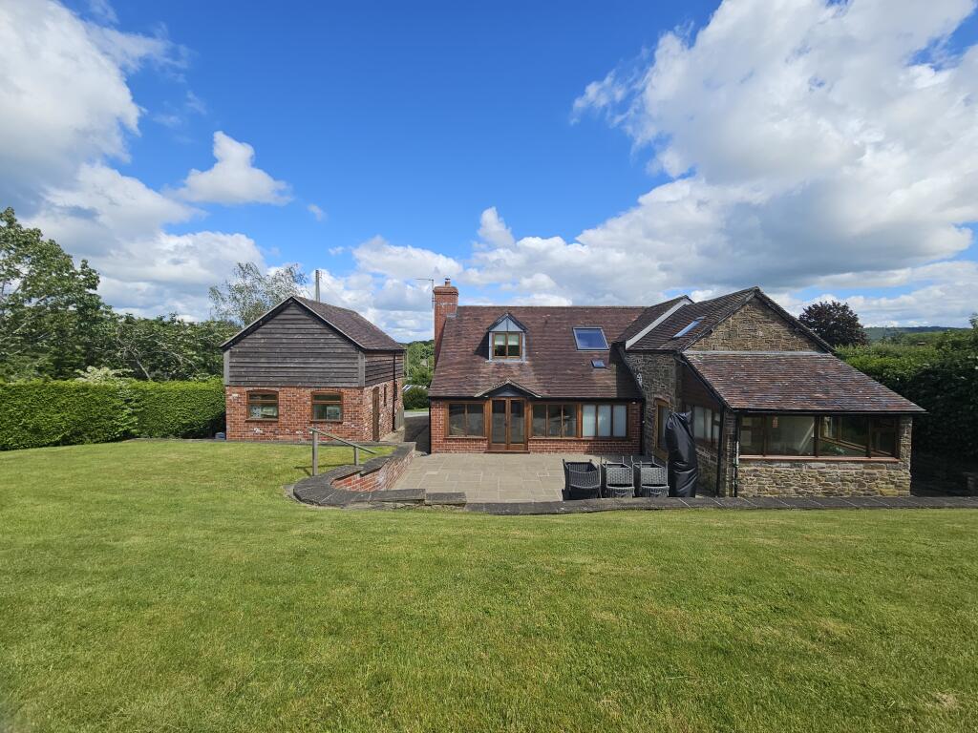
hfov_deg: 106.2
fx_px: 367
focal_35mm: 13
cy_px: 366
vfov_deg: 89.9
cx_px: 489
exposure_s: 1/2271
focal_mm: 2.2
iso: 50
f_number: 2.2
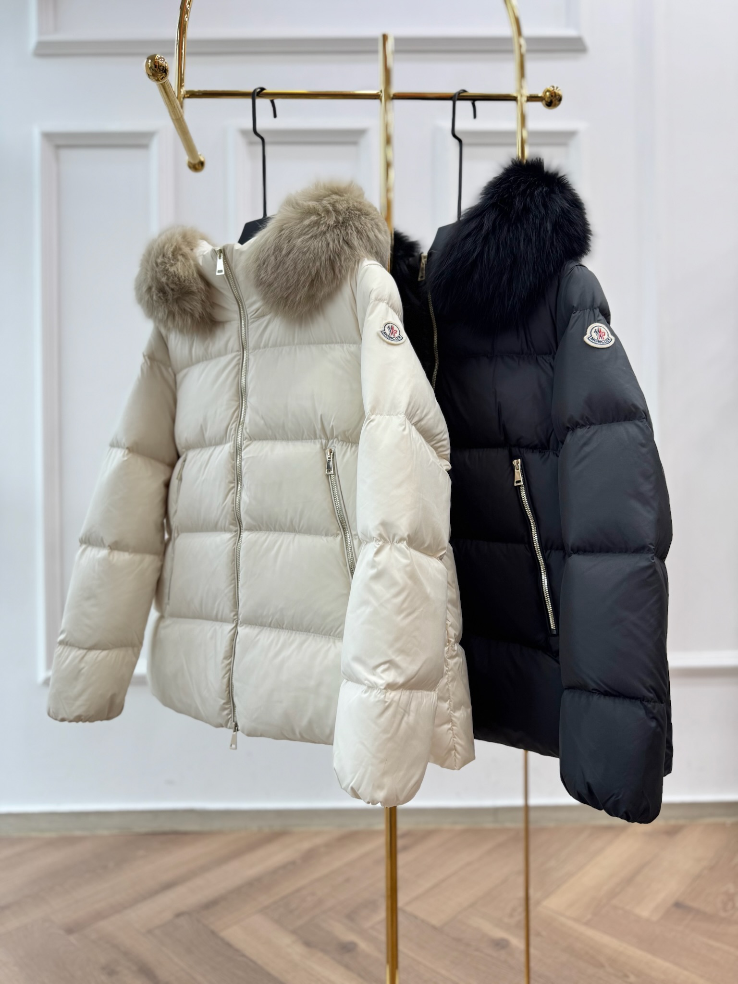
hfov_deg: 56.8
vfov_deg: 71.6
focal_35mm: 24
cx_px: 369
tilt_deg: +0.0
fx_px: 682
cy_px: 492
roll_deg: +0.7
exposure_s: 1/100
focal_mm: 6.76
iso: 80
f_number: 1.78
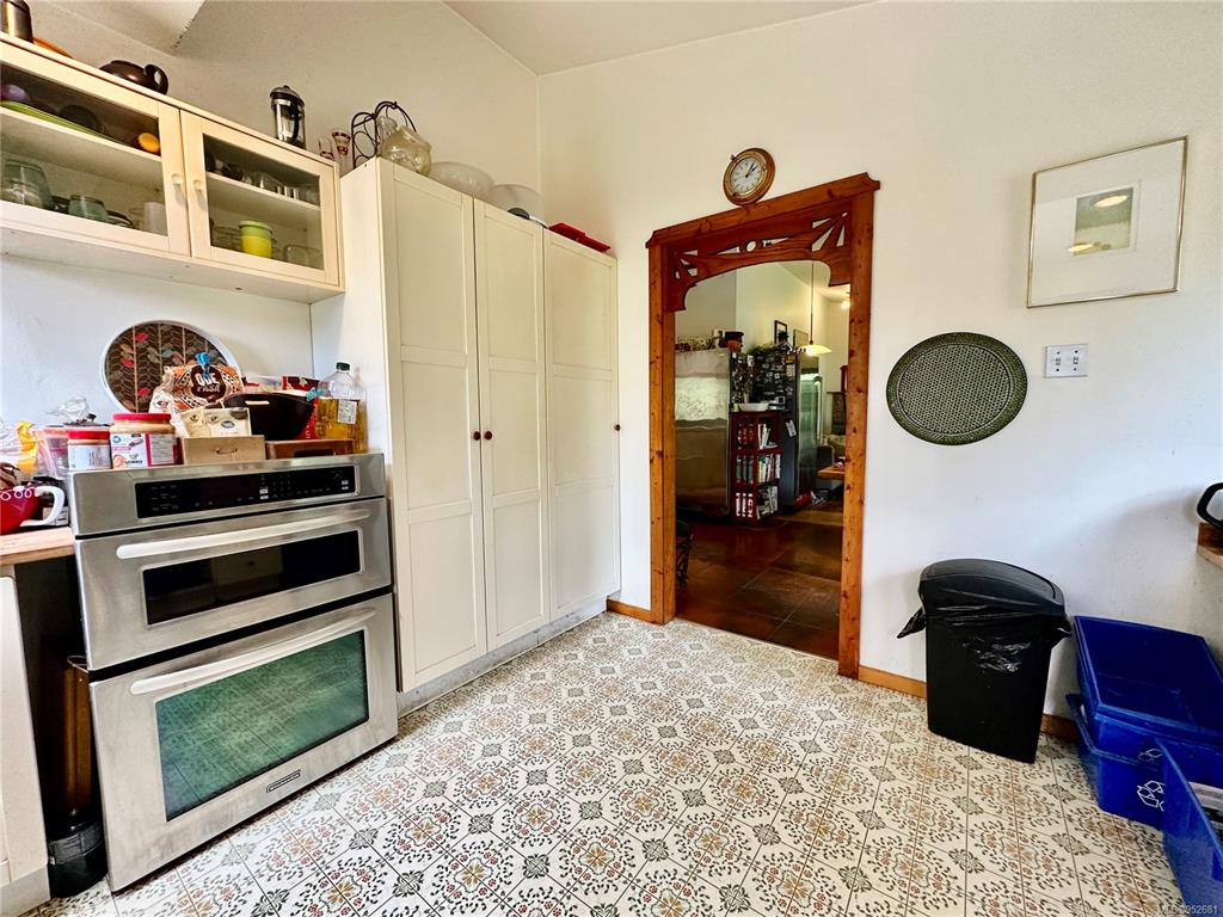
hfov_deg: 102.1
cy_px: 458
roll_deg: +0.2
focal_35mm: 14
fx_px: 495
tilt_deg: -4.1
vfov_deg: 85.7
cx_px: 612
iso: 250
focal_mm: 2.22
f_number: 2.2
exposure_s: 1/120
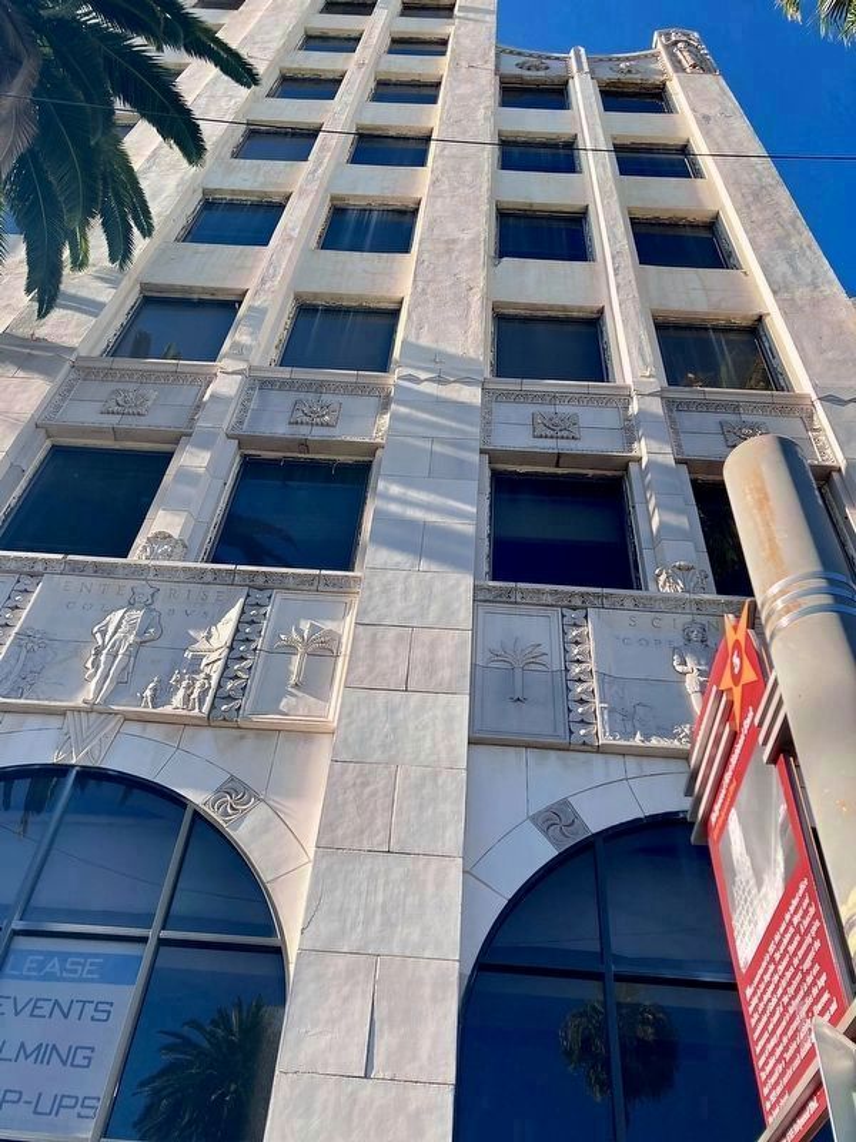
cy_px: 571
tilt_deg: +49.4
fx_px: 923
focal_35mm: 28
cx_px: 428
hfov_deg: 49.7
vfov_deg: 63.4
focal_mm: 3.99
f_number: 1.8
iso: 20
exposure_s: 1/917
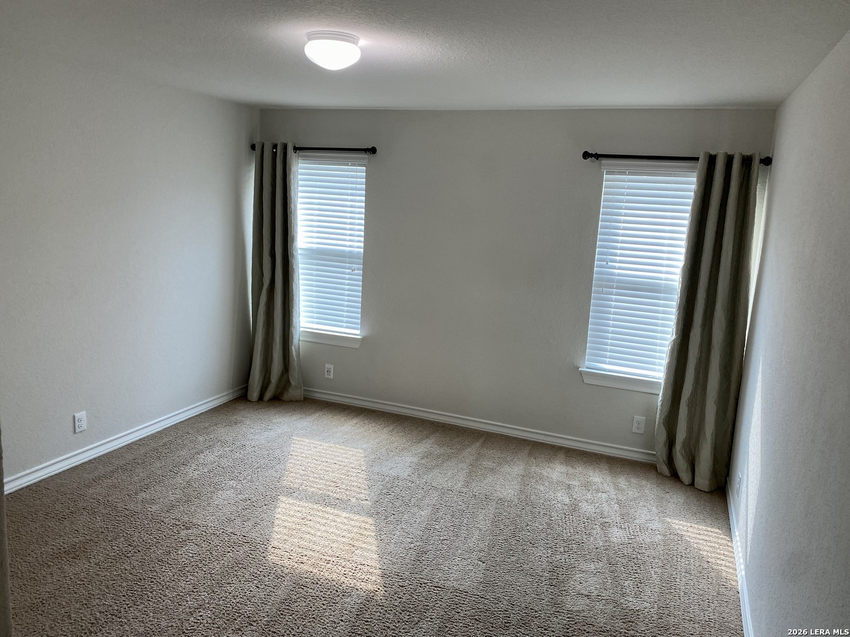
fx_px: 638
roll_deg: -3.2
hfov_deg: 67.3
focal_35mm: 26
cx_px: 425
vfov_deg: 53.1
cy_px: 318
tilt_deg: -10.6
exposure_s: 1/120
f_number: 1.8
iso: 80
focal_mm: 4.25
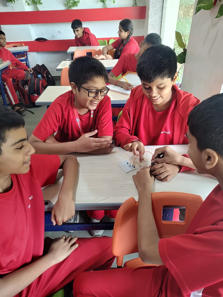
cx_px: 112
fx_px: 198
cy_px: 148
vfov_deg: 73.9
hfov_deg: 58.9
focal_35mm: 23
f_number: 1.8
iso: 422
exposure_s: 1/50
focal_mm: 5.56
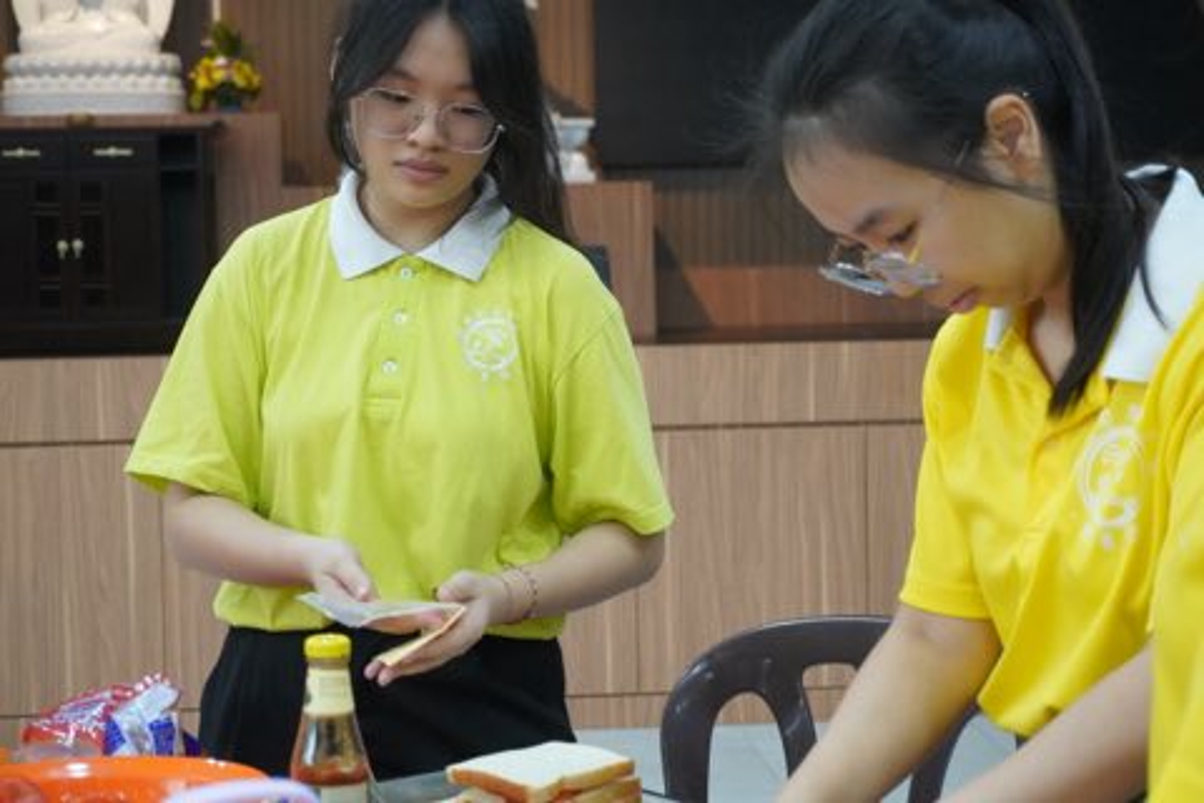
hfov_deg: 27.0
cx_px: 602
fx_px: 2508
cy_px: 402
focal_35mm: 75
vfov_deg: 18.2
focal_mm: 50
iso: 5000
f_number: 5.6
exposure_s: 1/160
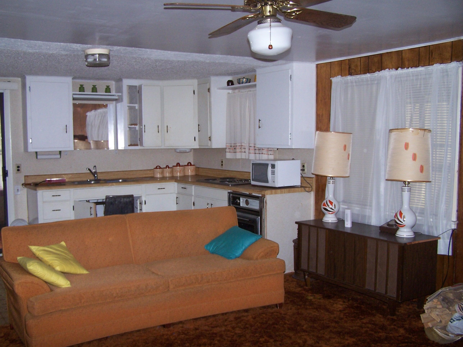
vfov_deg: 37.7
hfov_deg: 49.0
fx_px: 508
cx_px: 232
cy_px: 174
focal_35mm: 38
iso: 140
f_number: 2.8
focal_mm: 6.3
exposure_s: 1/60
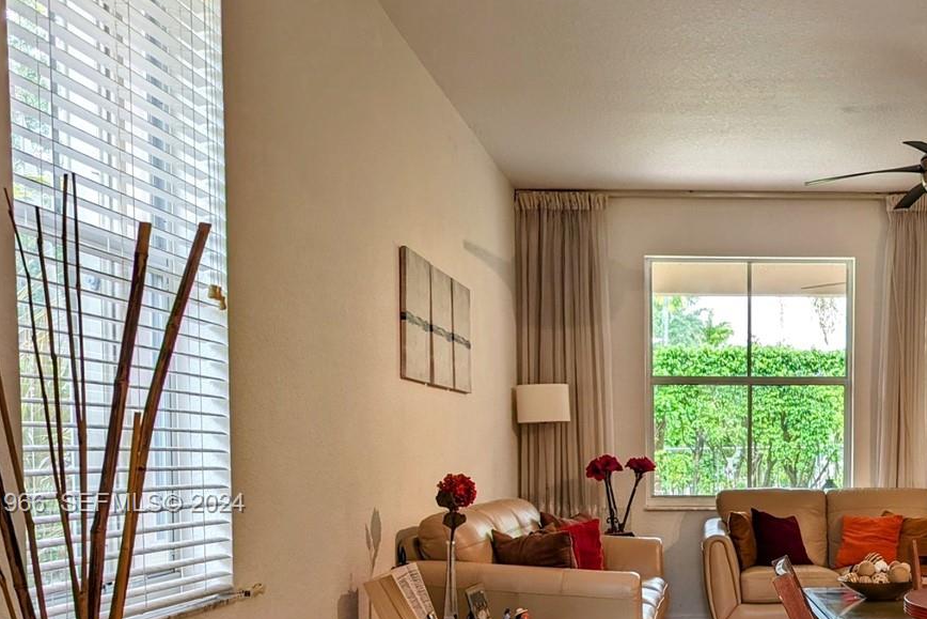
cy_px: 505
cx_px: 767
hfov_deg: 40.6
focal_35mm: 46
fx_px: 1185
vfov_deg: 28.6
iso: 21
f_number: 1.68
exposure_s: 1/60
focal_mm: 6.9
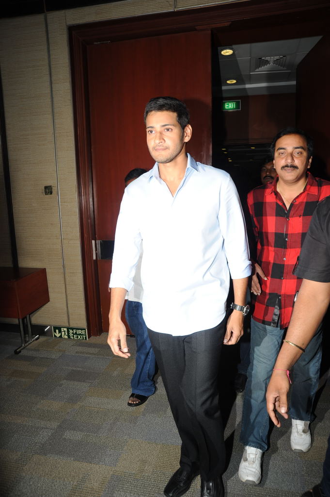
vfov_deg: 73.8
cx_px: 165
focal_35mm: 24
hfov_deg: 53.1
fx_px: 331
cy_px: 248
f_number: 8
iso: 200
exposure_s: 1/125
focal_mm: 24
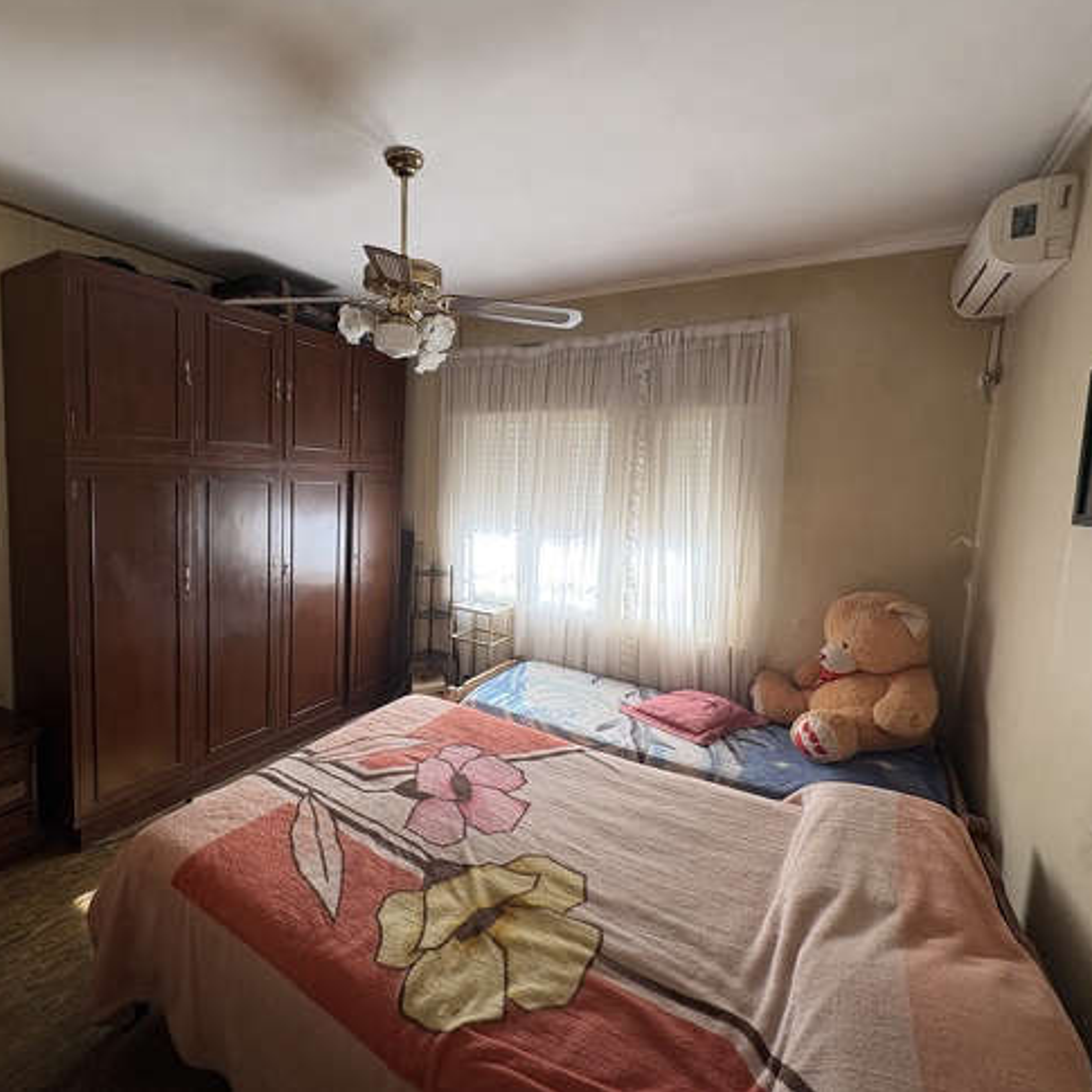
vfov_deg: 84.0
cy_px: 534
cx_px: 417
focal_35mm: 17
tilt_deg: -5.5
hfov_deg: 82.5
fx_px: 607
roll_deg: -0.8
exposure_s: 1/99
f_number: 2.2
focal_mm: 2.22
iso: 100
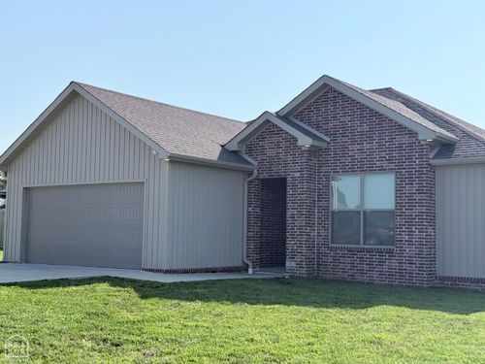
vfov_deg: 30.3
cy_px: 182
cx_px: 242
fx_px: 673
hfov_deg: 39.7
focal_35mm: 48
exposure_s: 1/8772
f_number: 1.78
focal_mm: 6.76
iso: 100
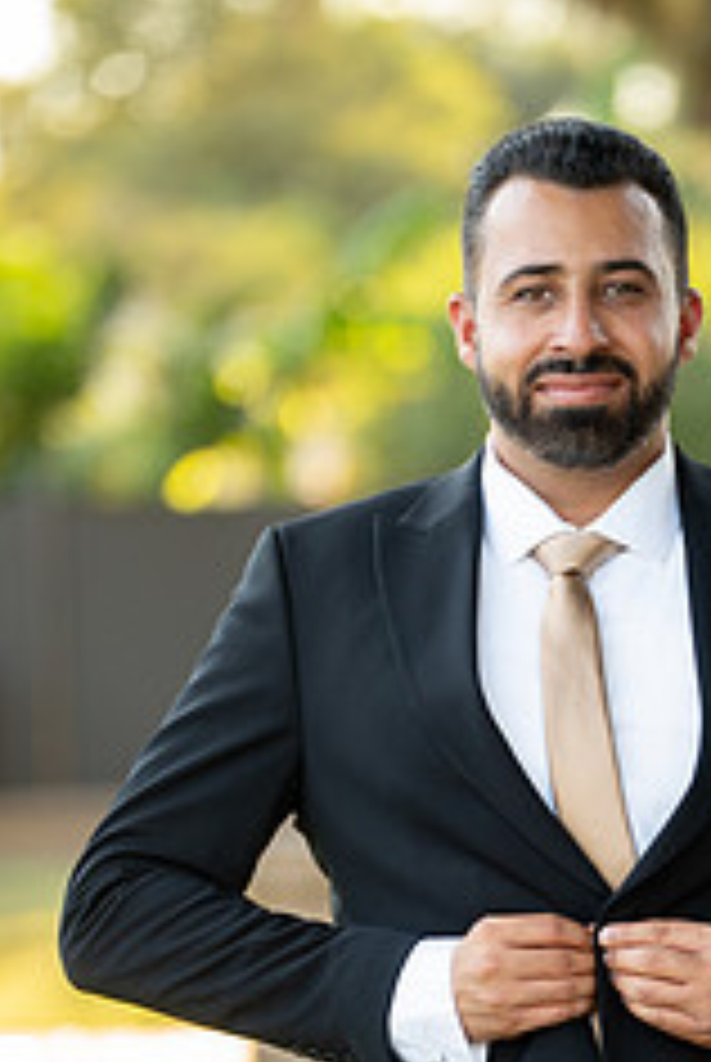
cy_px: 927
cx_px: 634
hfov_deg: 5.4
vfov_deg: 8.0
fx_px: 7532
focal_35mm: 255
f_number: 2.8
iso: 320
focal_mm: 134
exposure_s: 1/500
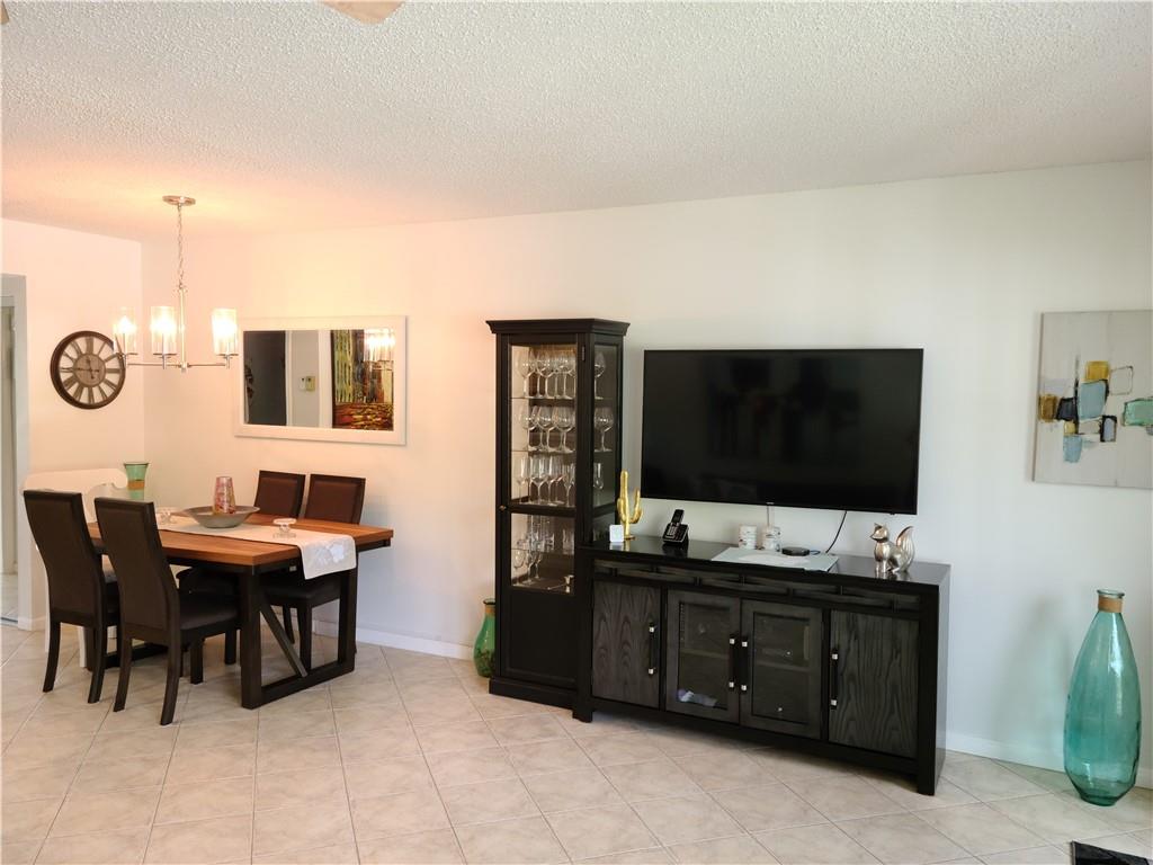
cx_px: 576
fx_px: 933
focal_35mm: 28
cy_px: 432
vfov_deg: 49.7
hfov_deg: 63.4
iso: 200
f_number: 2
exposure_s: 1/60
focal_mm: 5.9
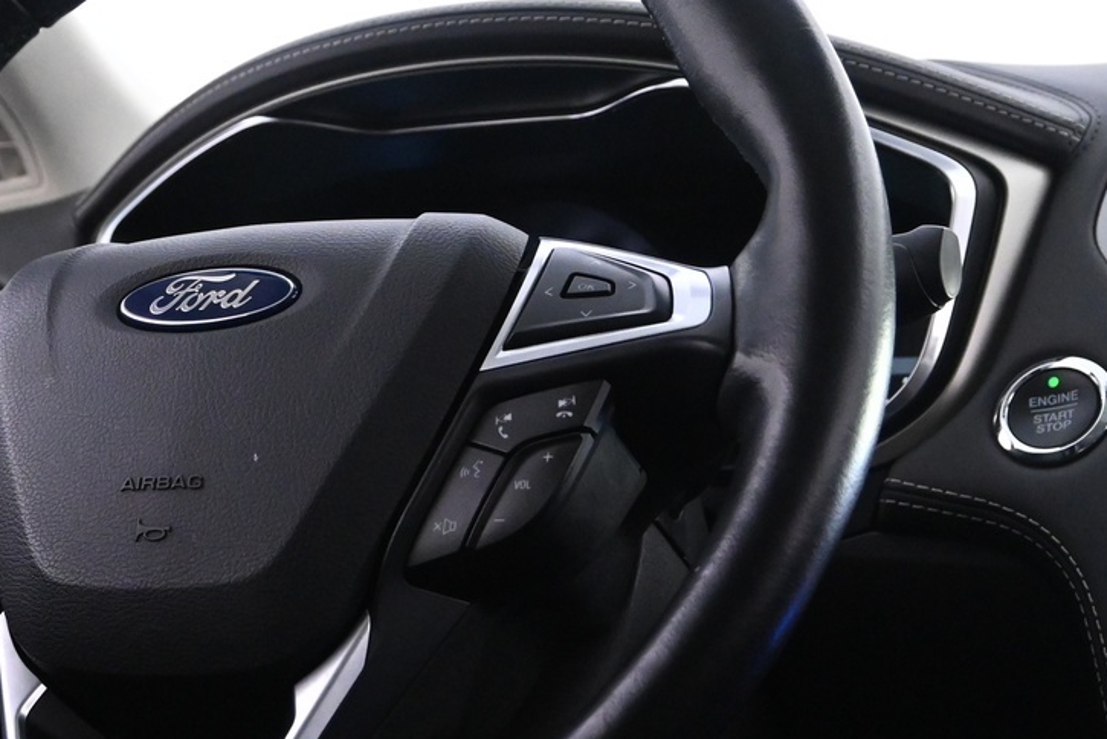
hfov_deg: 29.0
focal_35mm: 69
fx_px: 2112
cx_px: 287
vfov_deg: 19.8
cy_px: 420
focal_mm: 20.5
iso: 3200
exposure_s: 1/30
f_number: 3.8
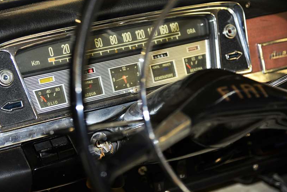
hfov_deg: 23.1
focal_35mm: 88
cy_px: 92
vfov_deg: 15.6
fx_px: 702
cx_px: 121
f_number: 4
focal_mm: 75
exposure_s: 1/60
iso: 800
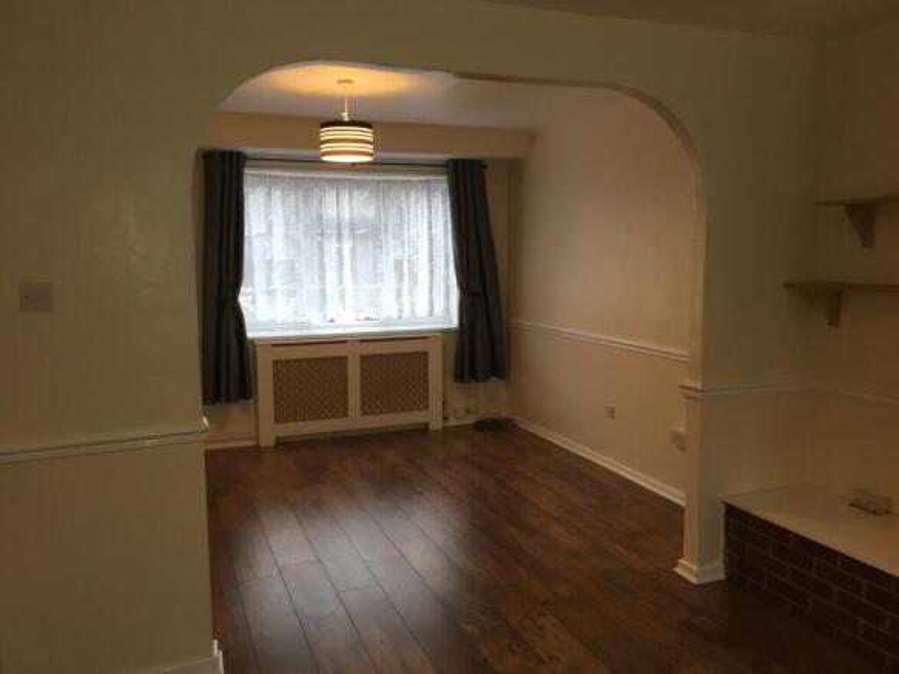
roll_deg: +1.0
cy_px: 337
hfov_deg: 61.7
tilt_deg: -6.1
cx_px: 450
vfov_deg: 48.2
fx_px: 753
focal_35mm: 29
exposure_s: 1/33
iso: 50
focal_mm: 4.15
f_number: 2.2
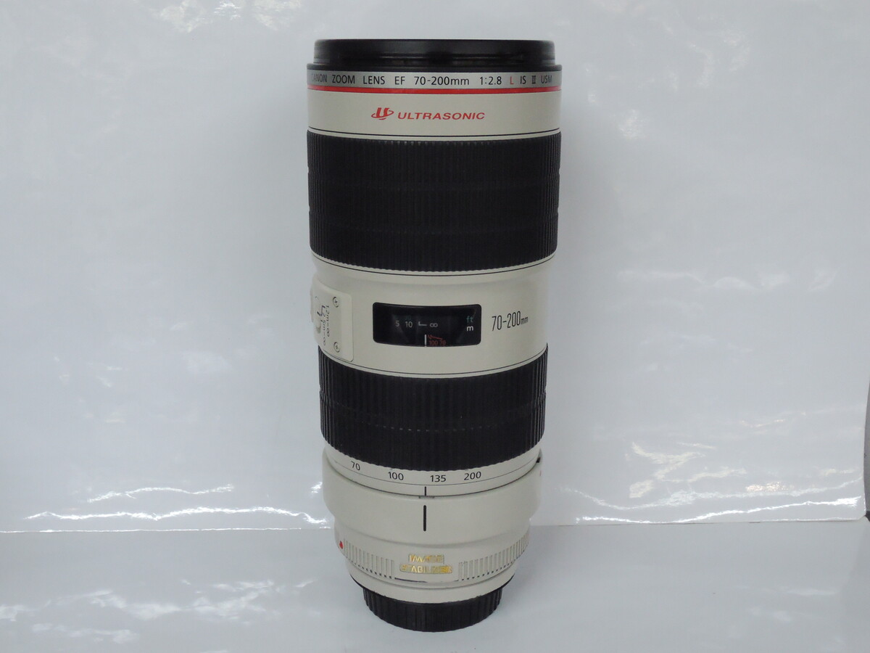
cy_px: 326
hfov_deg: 46.8
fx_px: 1005
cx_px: 435
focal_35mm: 40
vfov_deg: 36.0
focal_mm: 8.6
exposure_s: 1/100
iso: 1600
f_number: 6.3
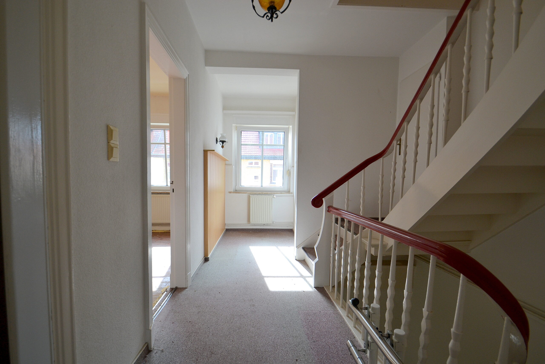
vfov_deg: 77.3
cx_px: 272
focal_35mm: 15
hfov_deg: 100.4
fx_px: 227
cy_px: 182
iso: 220
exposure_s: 1/125
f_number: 5.6
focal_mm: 10
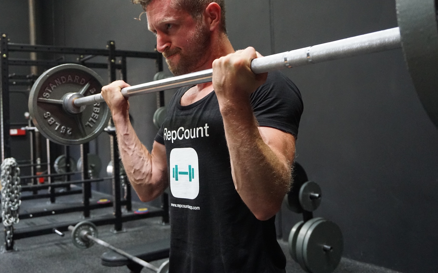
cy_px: 120
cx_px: 202
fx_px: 442
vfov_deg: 34.4
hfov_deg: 52.7
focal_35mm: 37
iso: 3200
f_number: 4
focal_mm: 22
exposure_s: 1/200
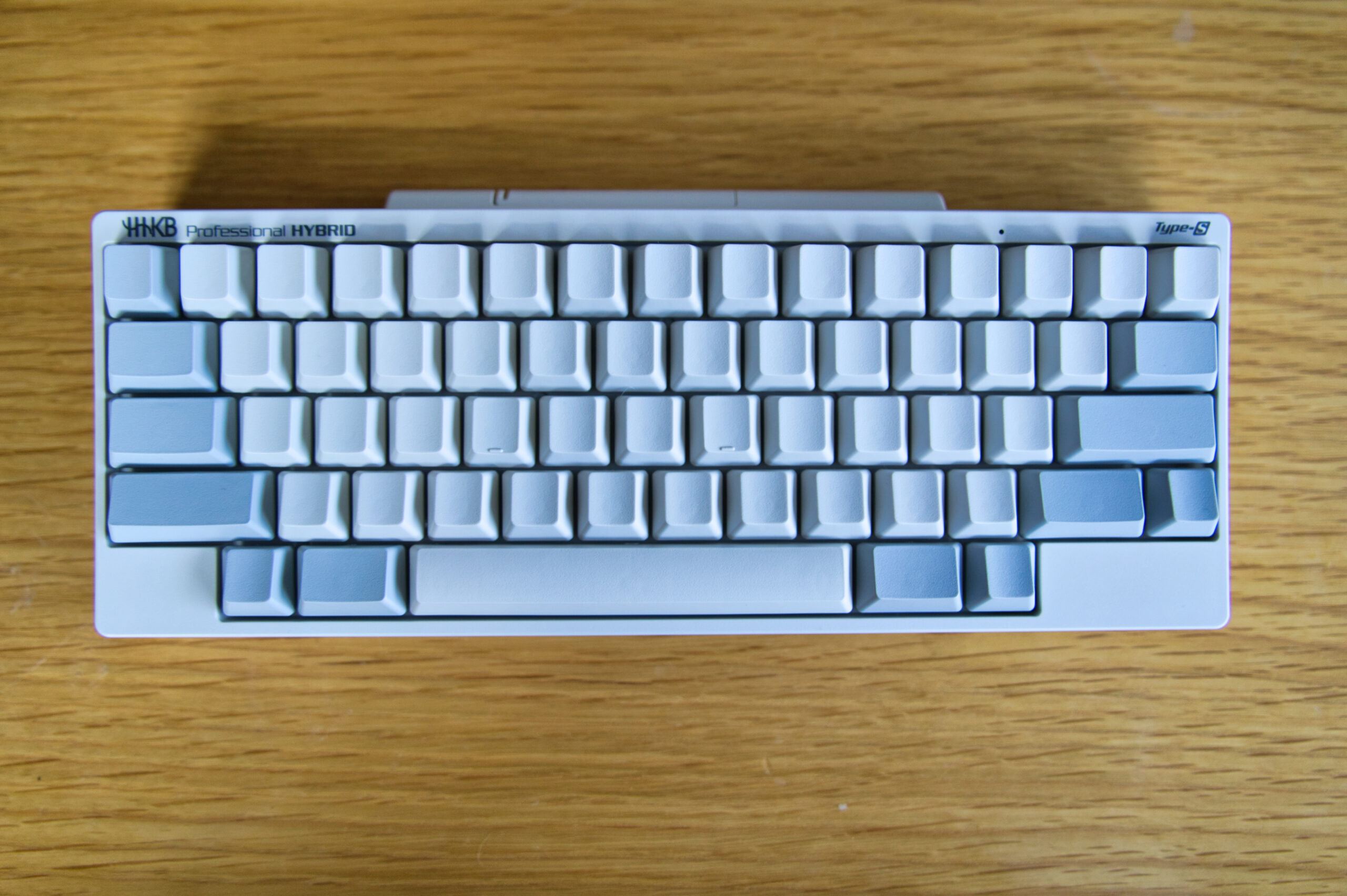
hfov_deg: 65.5
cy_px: 448
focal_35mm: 28
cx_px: 674
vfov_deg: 46.3
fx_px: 1047
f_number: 2.8
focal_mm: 28
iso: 1250
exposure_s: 1/640
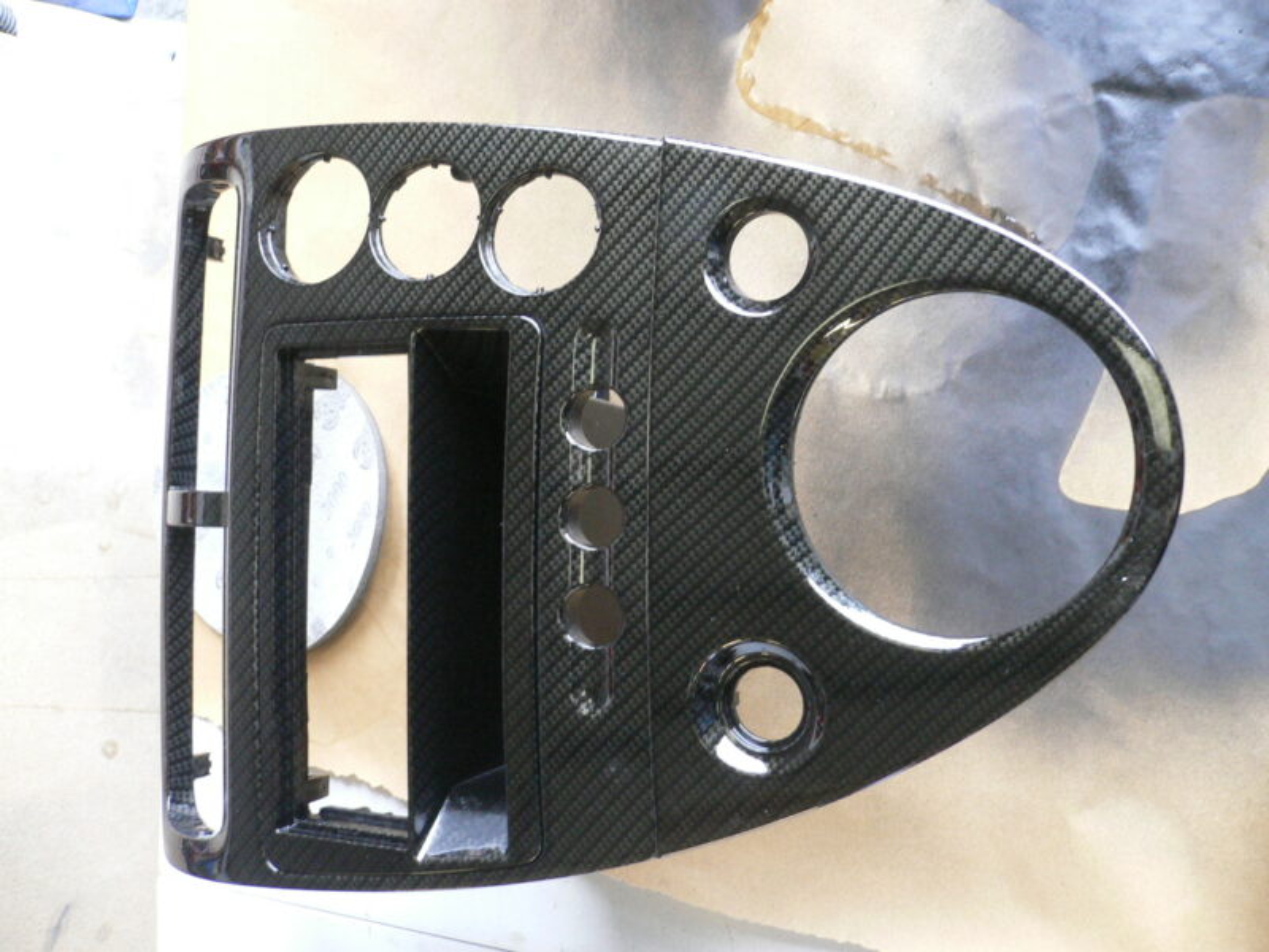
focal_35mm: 35
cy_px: 476
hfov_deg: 52.6
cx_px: 634
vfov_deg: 40.7
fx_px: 1283
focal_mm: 5.8
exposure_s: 1/13
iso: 200
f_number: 2.8
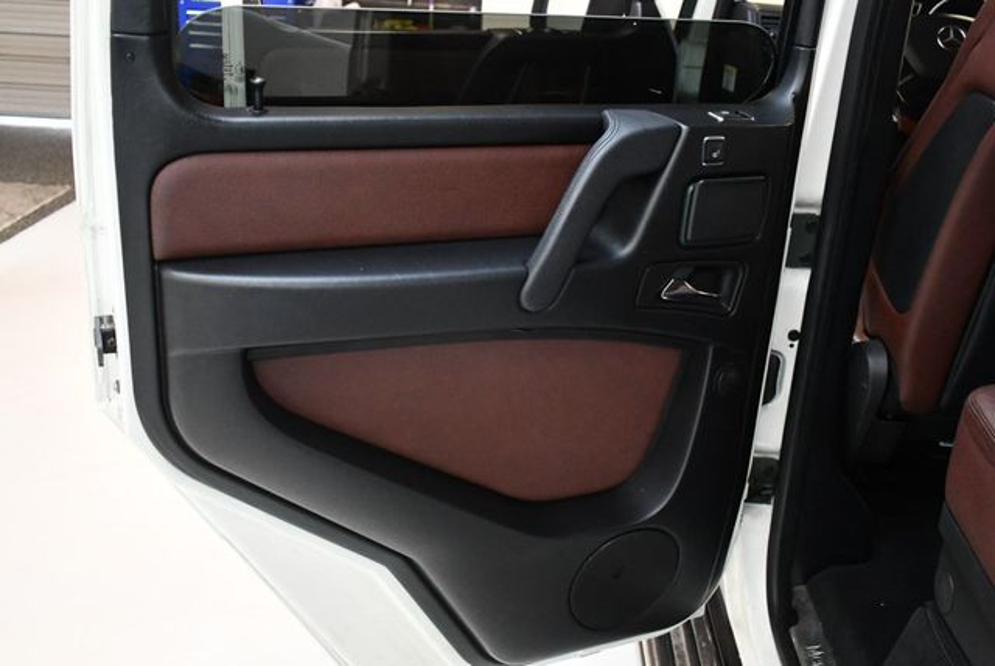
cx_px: 498
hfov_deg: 53.1
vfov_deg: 36.9
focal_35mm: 36
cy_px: 333
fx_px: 996
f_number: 3.5
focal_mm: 18
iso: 3200
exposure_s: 1/80
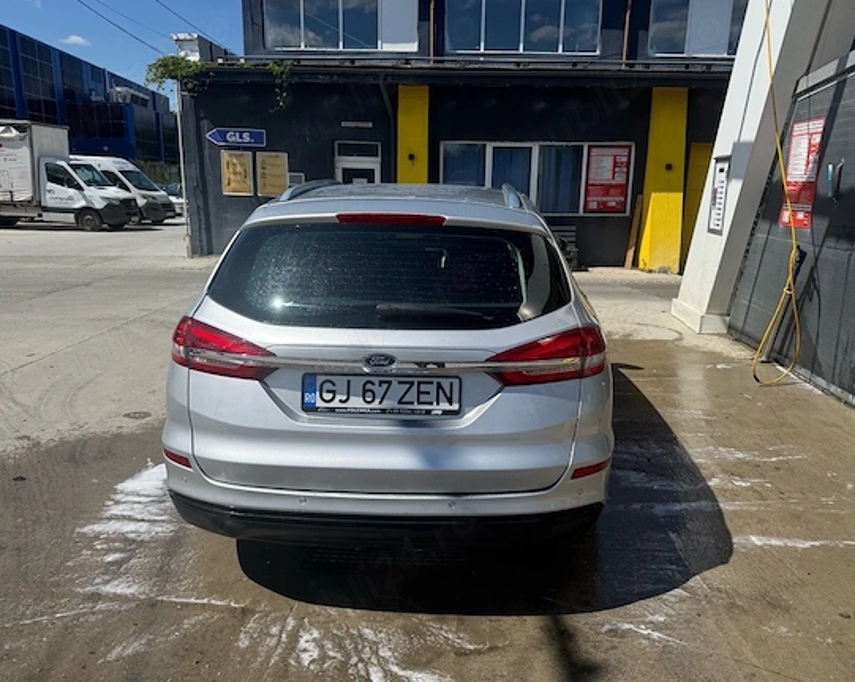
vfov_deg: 54.9
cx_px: 438
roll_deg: -1.4
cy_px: 344
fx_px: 657
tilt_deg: -12.6
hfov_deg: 66.1
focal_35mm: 26
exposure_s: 1/9091
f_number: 1.78
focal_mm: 6.76
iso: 100
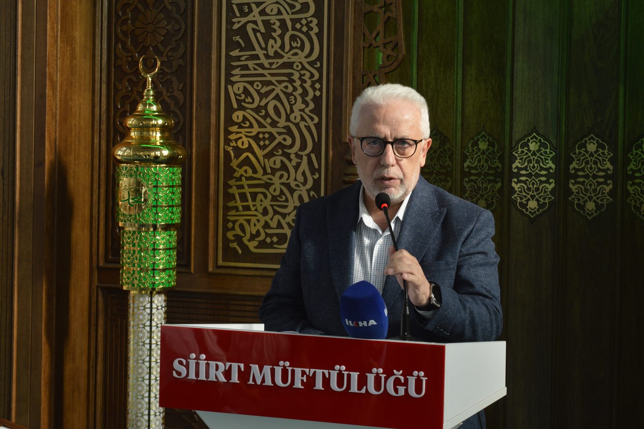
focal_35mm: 82
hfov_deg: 24.6
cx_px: 322
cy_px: 214
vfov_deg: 16.5
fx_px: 1475
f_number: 5.6
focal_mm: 55
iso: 400
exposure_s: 1/80
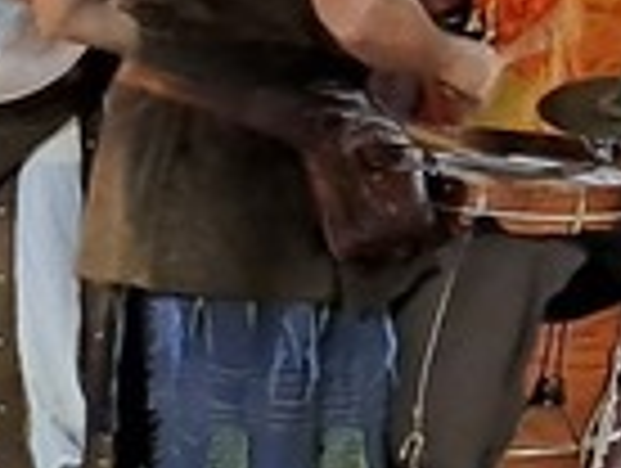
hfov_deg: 9.0
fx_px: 3253
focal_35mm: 181
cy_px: -144
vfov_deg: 8.1
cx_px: 1822
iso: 250
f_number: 1.8
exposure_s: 1/33
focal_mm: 4.65
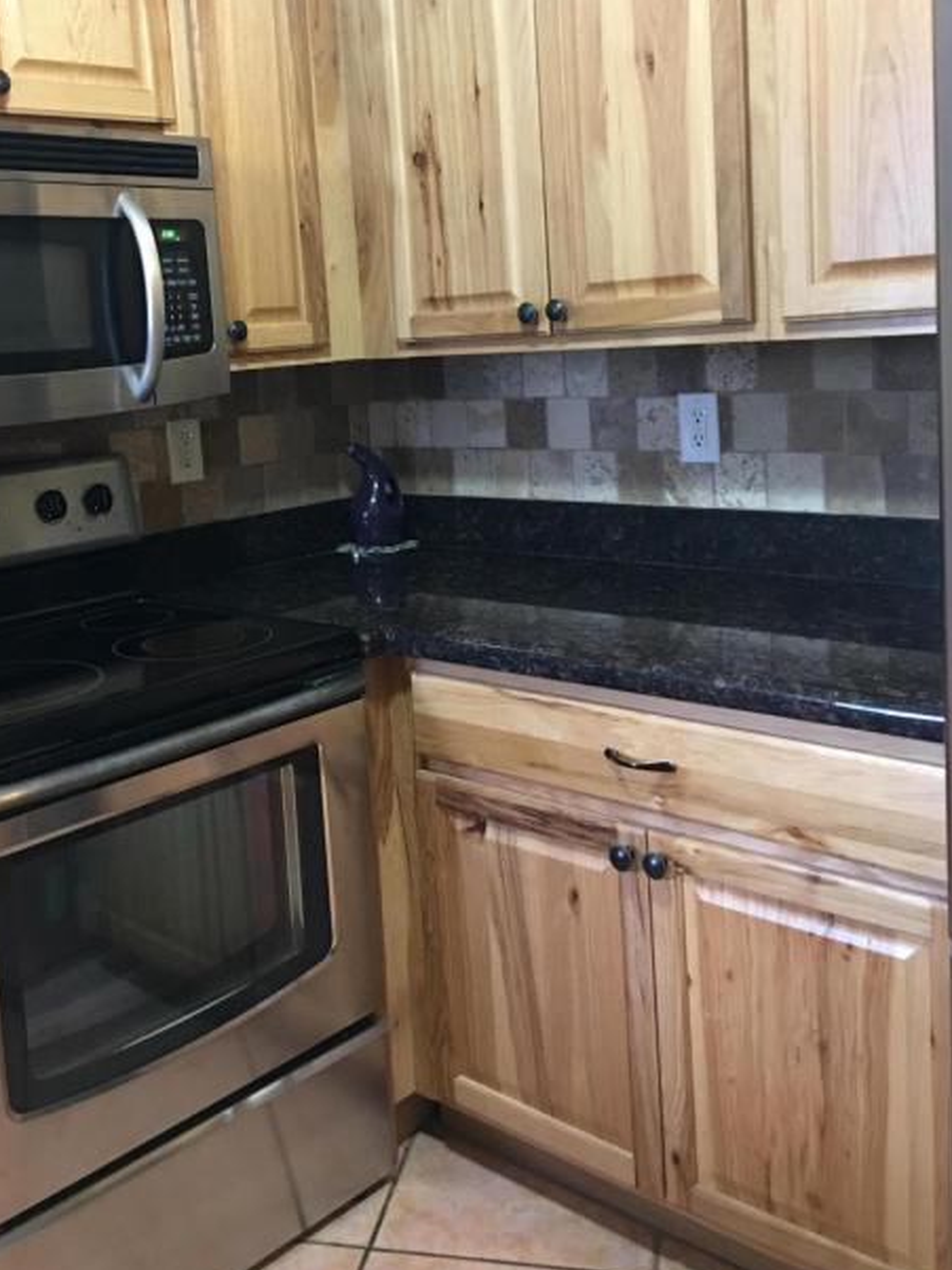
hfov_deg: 38.5
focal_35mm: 37
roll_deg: +2.9
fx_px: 1358
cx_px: 382
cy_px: 523
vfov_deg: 49.9
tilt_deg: -7.6
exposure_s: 1/4
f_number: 2.2
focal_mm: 4.15
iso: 80
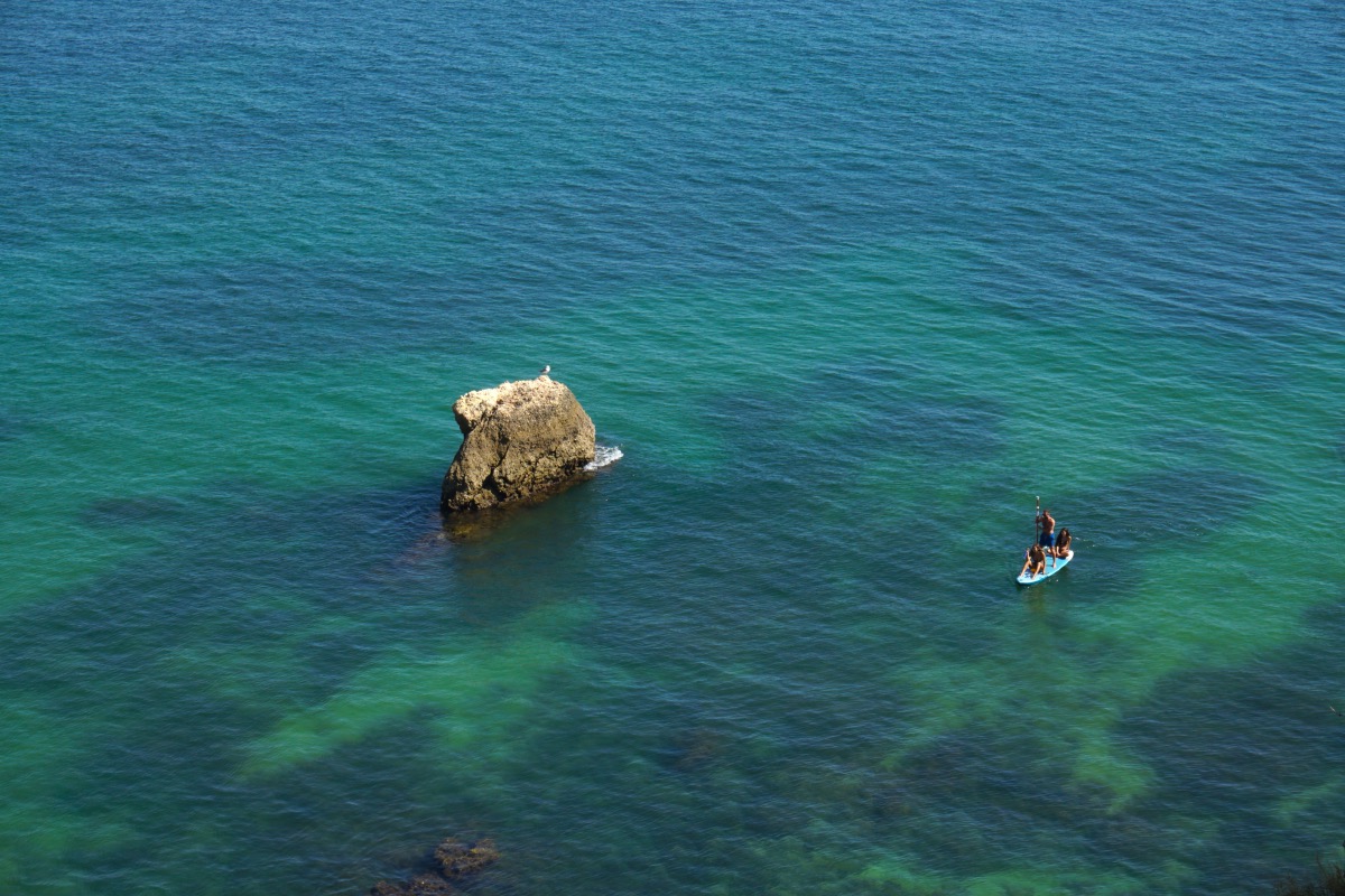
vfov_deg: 18.2
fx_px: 2802
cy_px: 448
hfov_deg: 27.0
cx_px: 672
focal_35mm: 75
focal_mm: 50
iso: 160
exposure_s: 1/200
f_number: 13
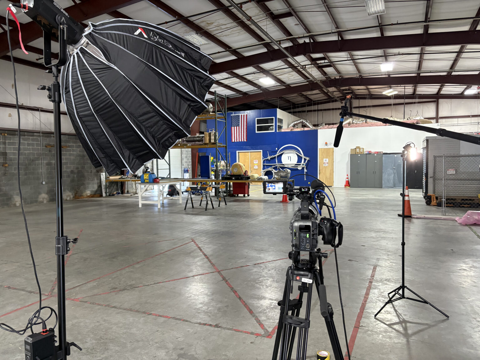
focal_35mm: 26
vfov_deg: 53.1
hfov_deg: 67.3
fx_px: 361
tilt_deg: -2.7
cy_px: 180
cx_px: 240
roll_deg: +0.4
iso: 320
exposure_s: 1/60
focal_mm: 5.96
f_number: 1.6
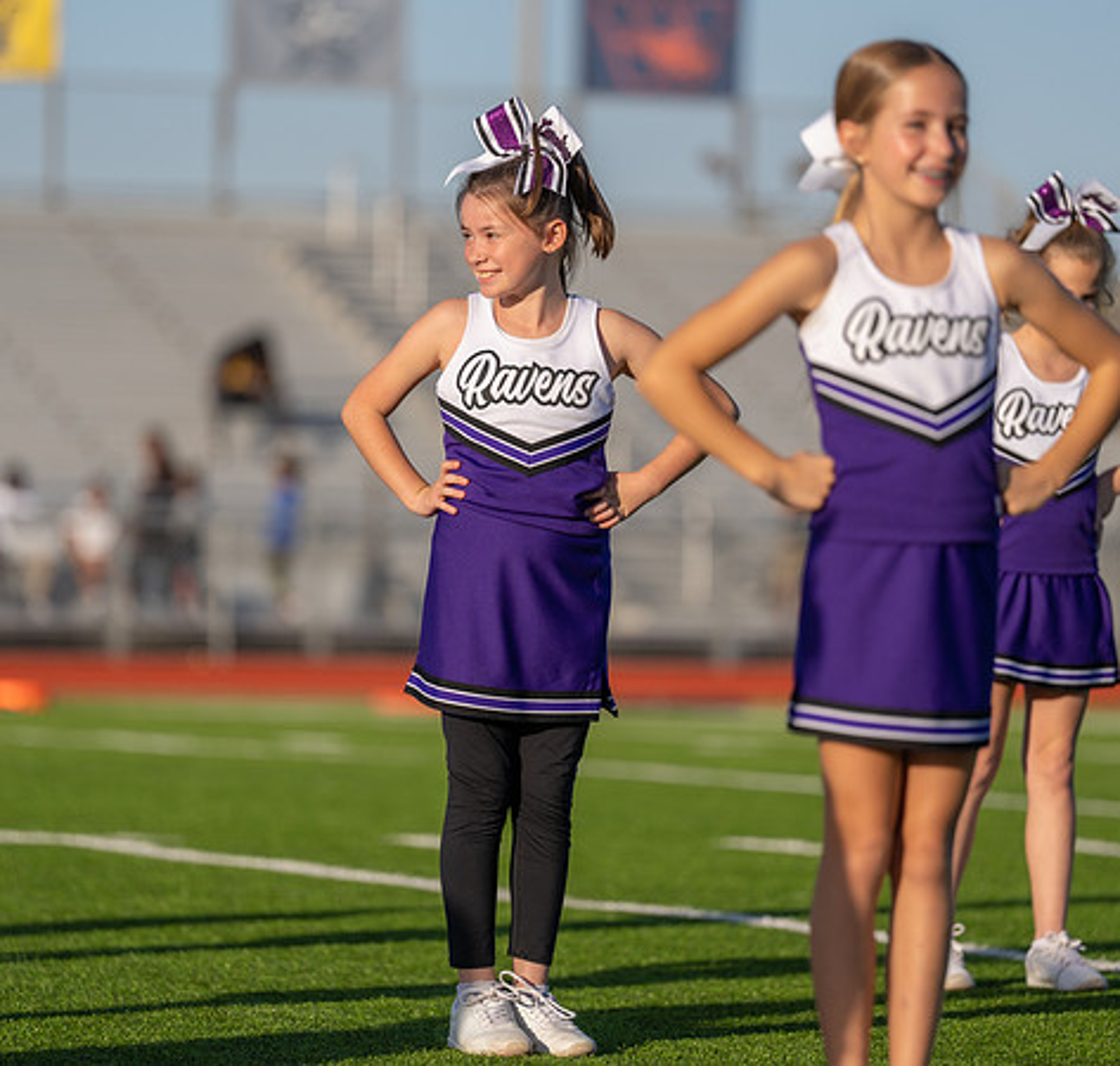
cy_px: 498
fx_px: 8637
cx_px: 498
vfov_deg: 7.1
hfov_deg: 7.4
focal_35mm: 242
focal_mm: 178
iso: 100
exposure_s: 1/2000
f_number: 2.8
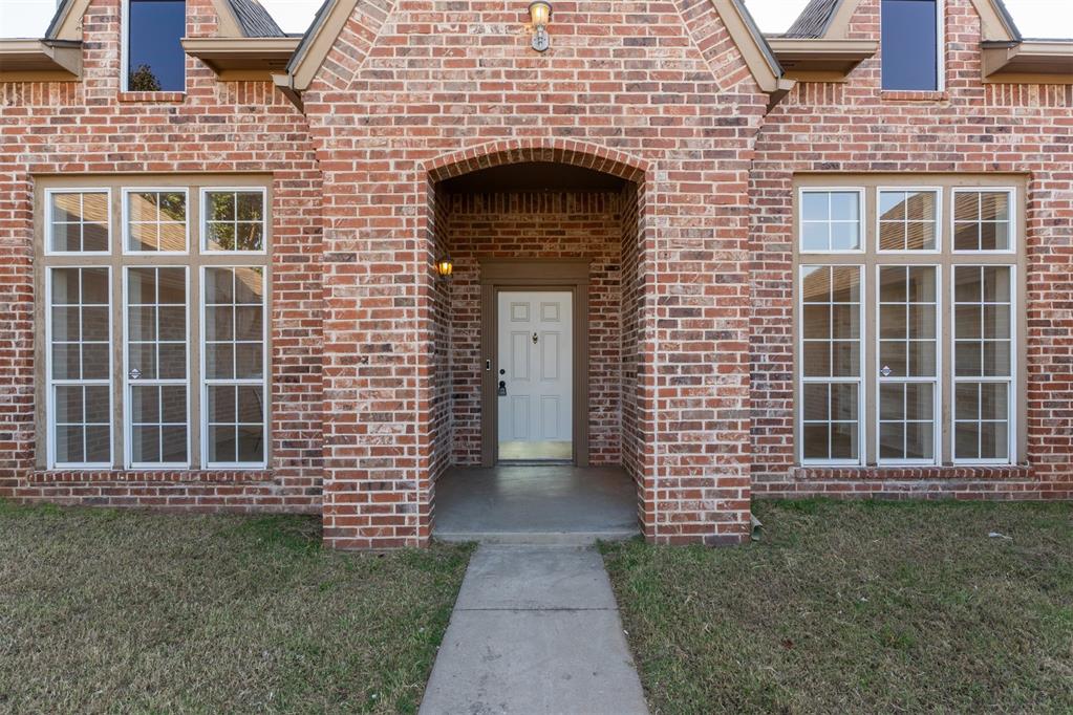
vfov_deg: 71.1
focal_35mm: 17
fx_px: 501
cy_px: 358
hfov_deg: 94.0
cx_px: 536
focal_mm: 11.2
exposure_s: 1/50
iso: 200
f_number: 8
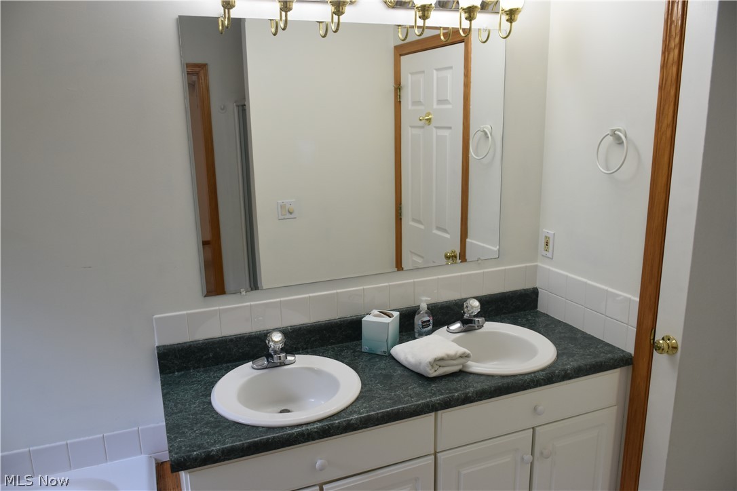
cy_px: 246
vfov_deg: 47.9
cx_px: 368
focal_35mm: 27
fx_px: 553
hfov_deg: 67.4
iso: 400
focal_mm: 18
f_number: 5.6
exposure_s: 1/125
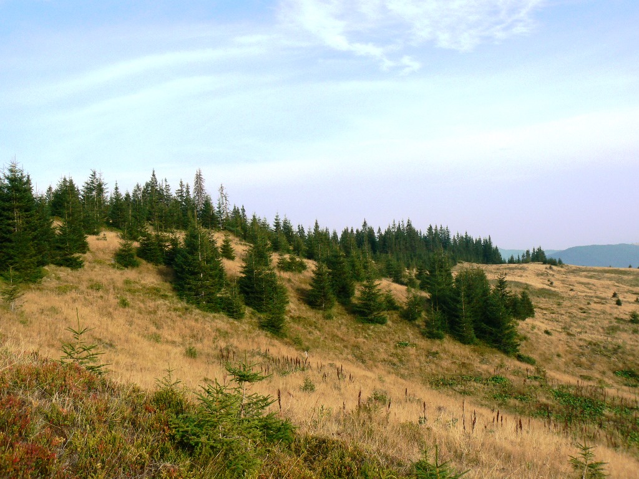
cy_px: 240
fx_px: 665
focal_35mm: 36
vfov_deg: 39.7
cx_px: 320
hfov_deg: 51.4
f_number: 5.6
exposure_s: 1/400
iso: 80
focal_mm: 6
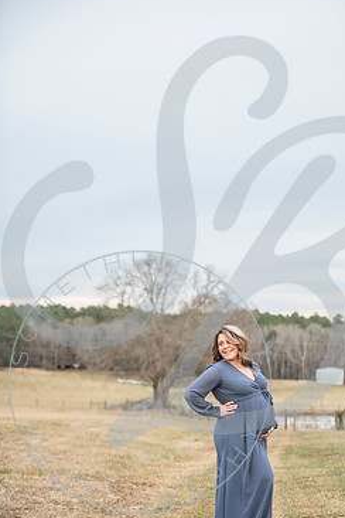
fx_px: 1380
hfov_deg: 14.2
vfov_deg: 21.2
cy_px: 275
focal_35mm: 96
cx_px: 204
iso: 320
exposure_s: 1/250
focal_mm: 78
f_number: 2.8
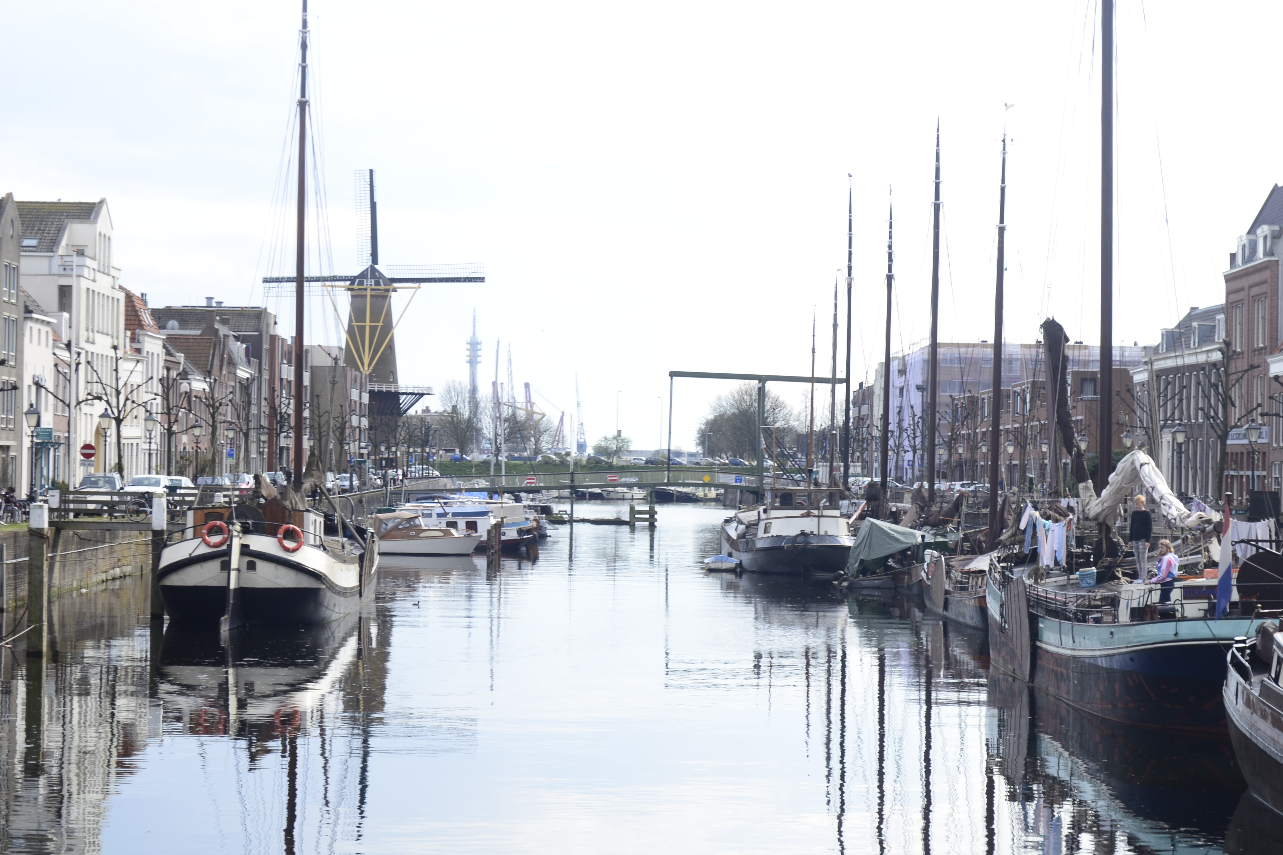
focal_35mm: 82
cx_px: 642
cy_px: 428
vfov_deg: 16.6
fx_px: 2940
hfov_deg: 24.6
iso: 100
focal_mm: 55
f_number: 8
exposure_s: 1/125
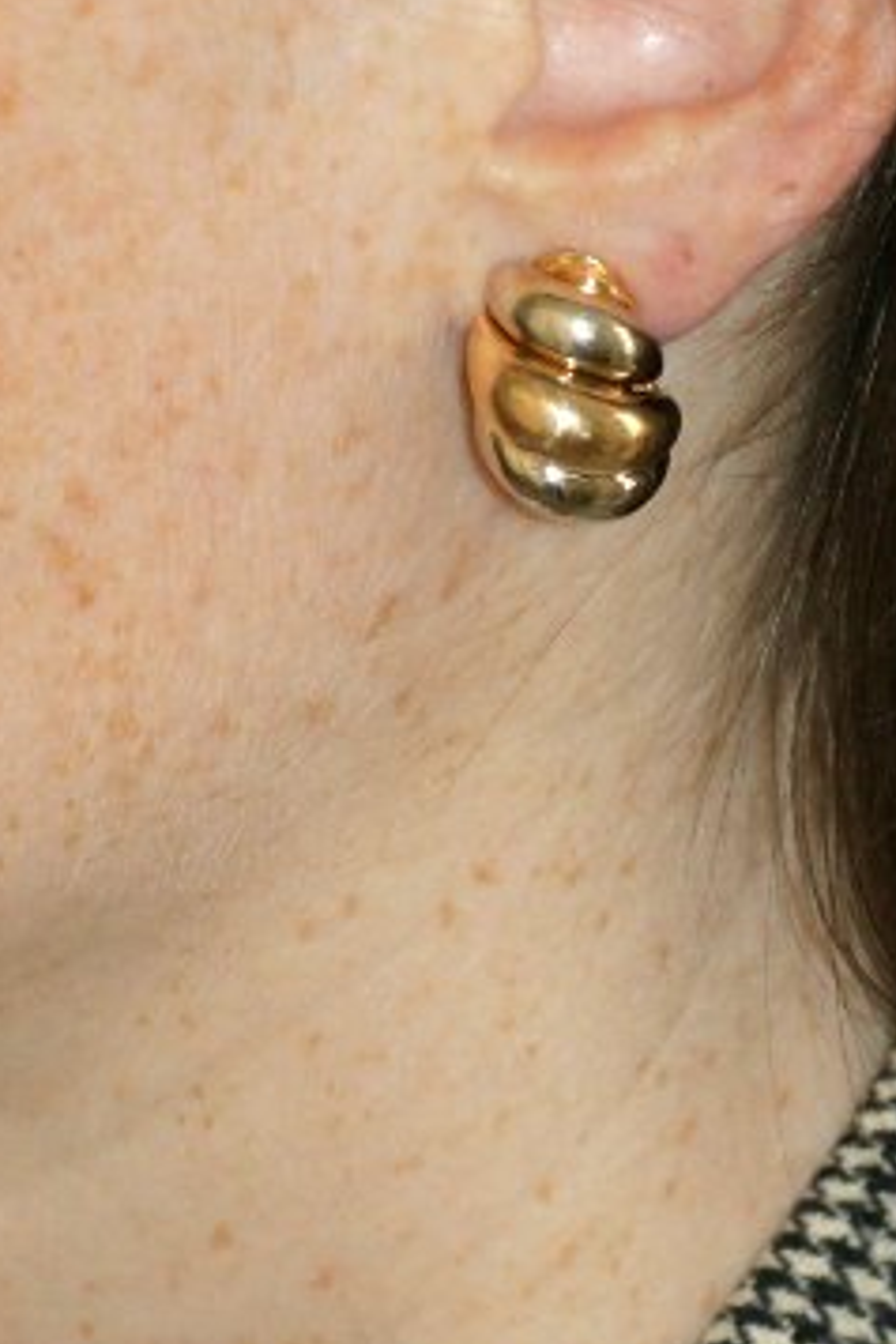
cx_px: 516
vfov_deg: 5.8
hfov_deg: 3.9
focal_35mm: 353
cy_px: 467
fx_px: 13178
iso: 800
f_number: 5.6
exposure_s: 1/125
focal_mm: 70
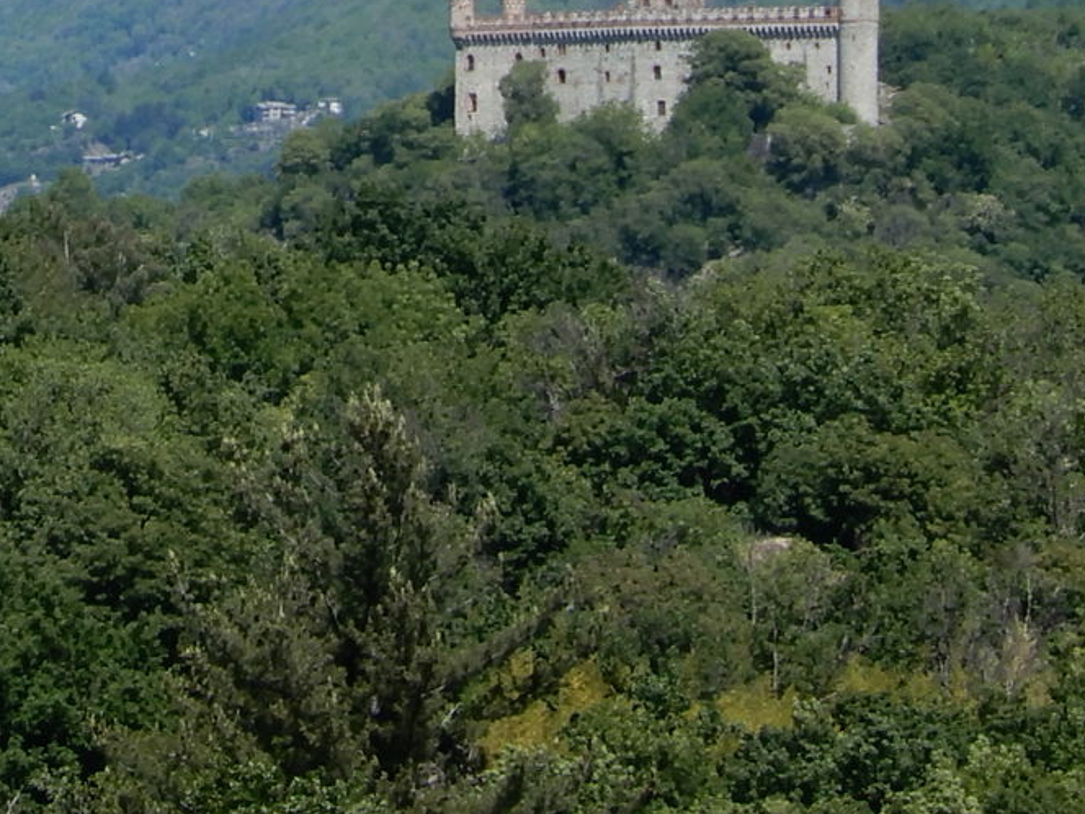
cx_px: 127
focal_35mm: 434
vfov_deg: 3.4
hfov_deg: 4.6
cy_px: -296
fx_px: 13603
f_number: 5.6
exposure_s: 1/500
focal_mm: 26.8
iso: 80
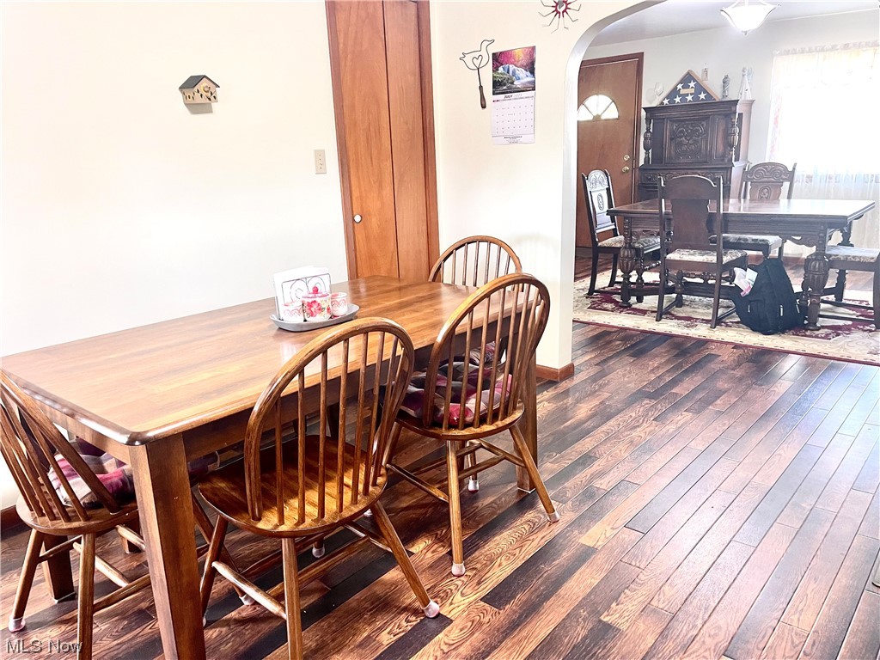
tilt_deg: -15.5
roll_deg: +2.0
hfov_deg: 67.3
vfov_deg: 53.1
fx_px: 661
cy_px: 330
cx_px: 440
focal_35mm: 26
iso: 250
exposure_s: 1/60
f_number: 1.6
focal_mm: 5.1
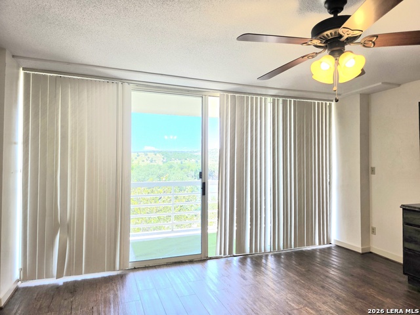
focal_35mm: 23
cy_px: 158
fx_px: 279
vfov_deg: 58.9
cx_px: 210
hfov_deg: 73.9
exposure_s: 1/120
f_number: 1.7
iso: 20
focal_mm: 6.3
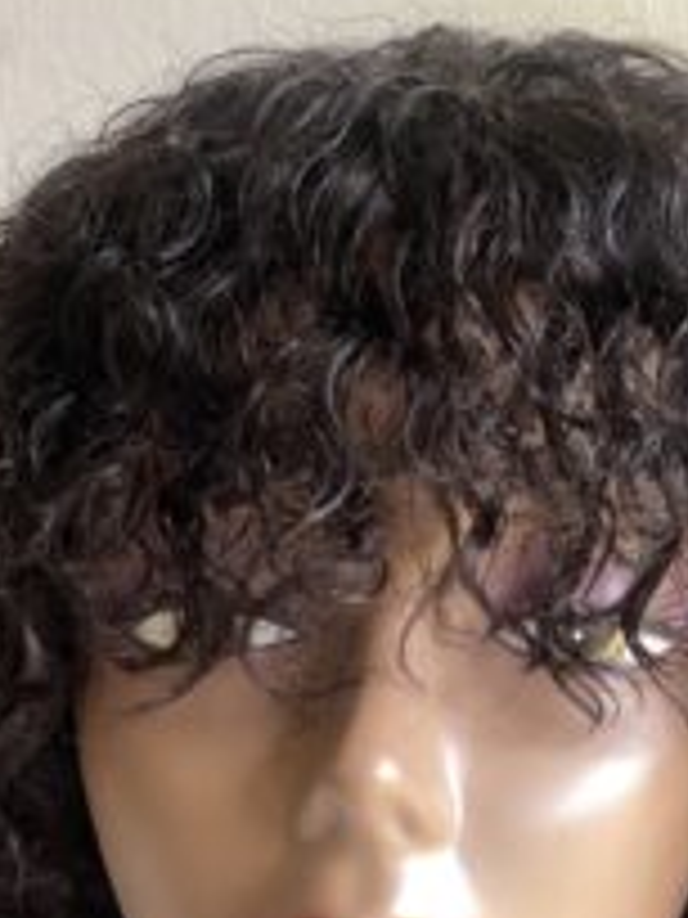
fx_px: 2703
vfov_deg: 19.2
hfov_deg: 14.5
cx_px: 436
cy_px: 590
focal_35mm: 102
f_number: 2
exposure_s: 1/33
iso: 125
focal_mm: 6
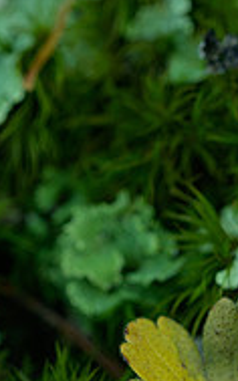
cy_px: 385
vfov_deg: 5.8
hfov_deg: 3.6
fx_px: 3780
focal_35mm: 364
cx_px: 276
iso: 64
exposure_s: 1/5
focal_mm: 150
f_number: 5.6
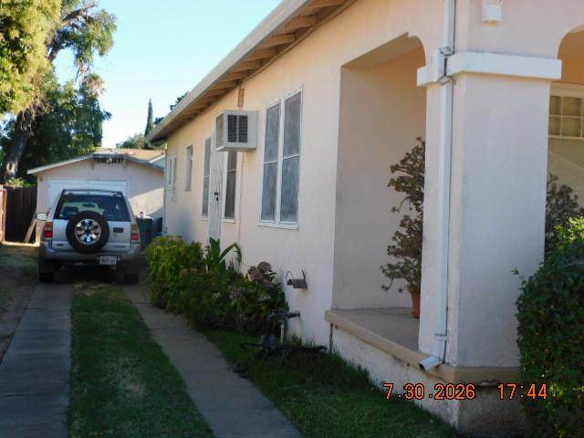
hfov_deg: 38.2
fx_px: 844
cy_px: 219
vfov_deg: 29.1
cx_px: 292
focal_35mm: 50
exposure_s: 1/250
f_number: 4
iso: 125
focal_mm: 9
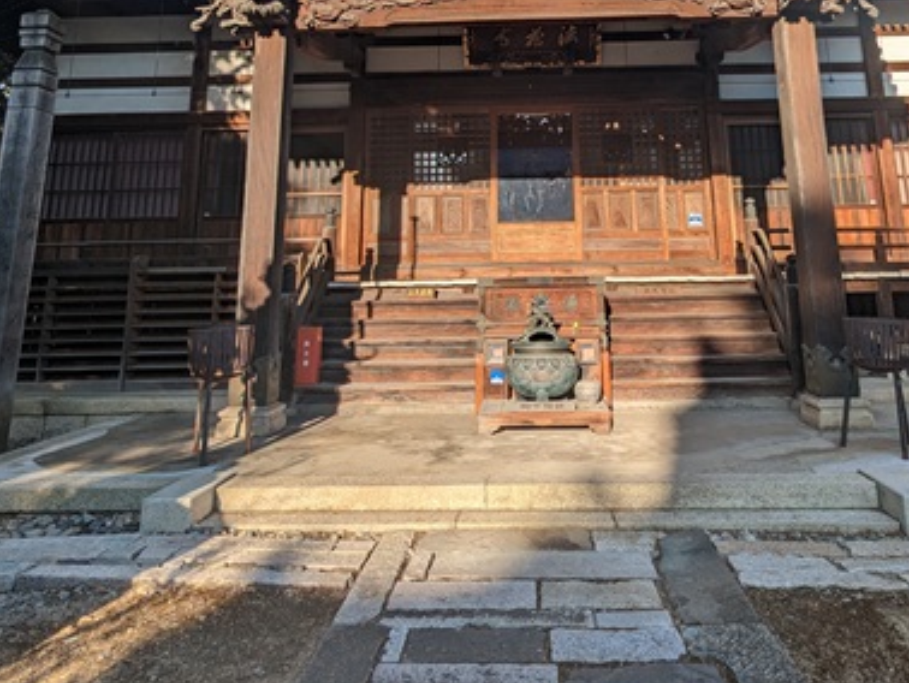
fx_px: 709
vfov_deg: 47.8
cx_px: 522
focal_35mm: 27
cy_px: 113
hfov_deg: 65.0
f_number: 2.2
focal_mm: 2.35
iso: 47
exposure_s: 1/1114
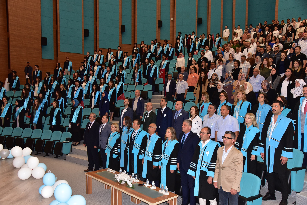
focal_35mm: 32
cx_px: 154
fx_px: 273
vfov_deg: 41.1
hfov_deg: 58.7
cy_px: 102
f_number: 5.6
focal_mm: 32
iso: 2000
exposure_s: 1/200
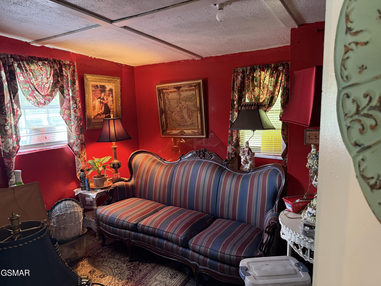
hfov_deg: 71.6
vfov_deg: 56.8
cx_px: 190
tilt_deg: -7.7
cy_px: 143
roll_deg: +1.4
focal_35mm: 24
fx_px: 264
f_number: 1.78
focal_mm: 6.76
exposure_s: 1/60
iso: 640
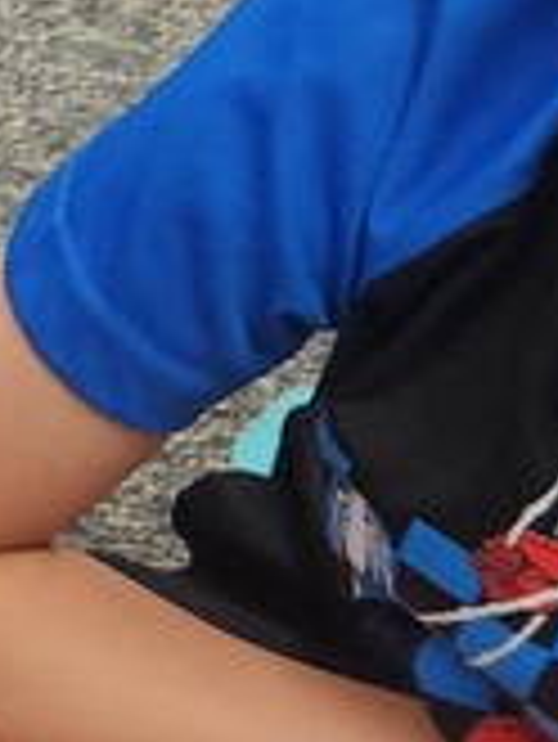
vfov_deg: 13.8
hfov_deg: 9.0
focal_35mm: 143
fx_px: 3070
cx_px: -958
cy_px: 351
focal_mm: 5.4
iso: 160
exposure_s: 1/120
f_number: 1.8
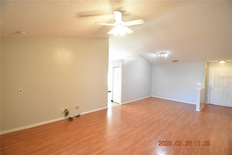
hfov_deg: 100.4
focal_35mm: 15
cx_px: 116
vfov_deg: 77.3
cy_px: 78
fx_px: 97
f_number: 3.5
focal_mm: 10
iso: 2200
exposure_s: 1/60
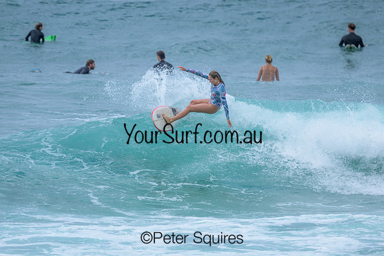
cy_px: 134
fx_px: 9572
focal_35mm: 897
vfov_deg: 1.5
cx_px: 194
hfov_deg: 2.3
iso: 200
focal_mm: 800
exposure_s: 1/2000
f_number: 6.3
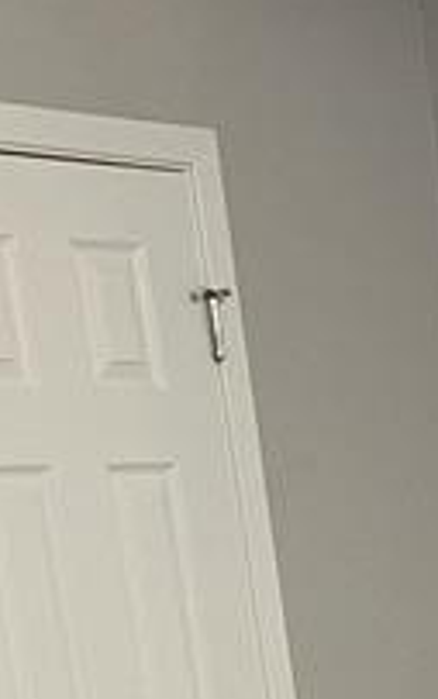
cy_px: 1360
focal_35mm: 139
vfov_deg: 13.2
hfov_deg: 8.8
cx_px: 924
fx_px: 2653
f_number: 1.6
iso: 160
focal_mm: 4.2
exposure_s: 1/60
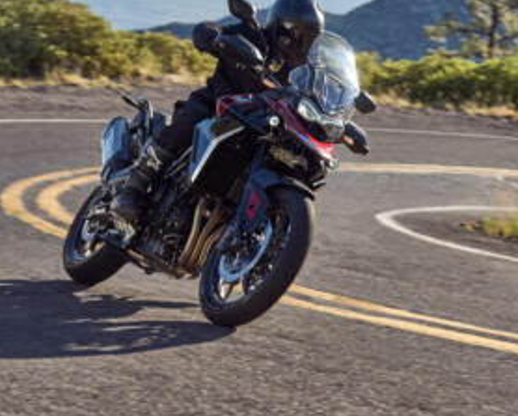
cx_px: 375
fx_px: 1811
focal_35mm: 118
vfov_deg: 13.1
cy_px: 113
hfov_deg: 16.2
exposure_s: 1/250
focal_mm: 70
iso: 100
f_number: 5
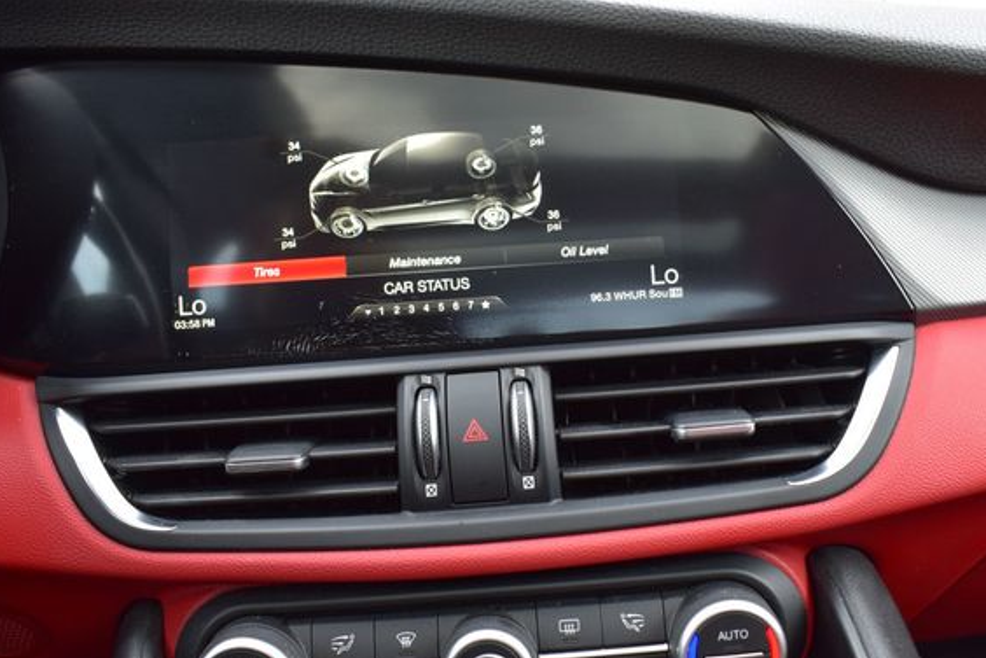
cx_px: 538
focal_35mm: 34
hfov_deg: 55.7
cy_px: 371
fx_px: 931
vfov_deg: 38.8
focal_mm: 20
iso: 500
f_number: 6.3
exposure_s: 1/15
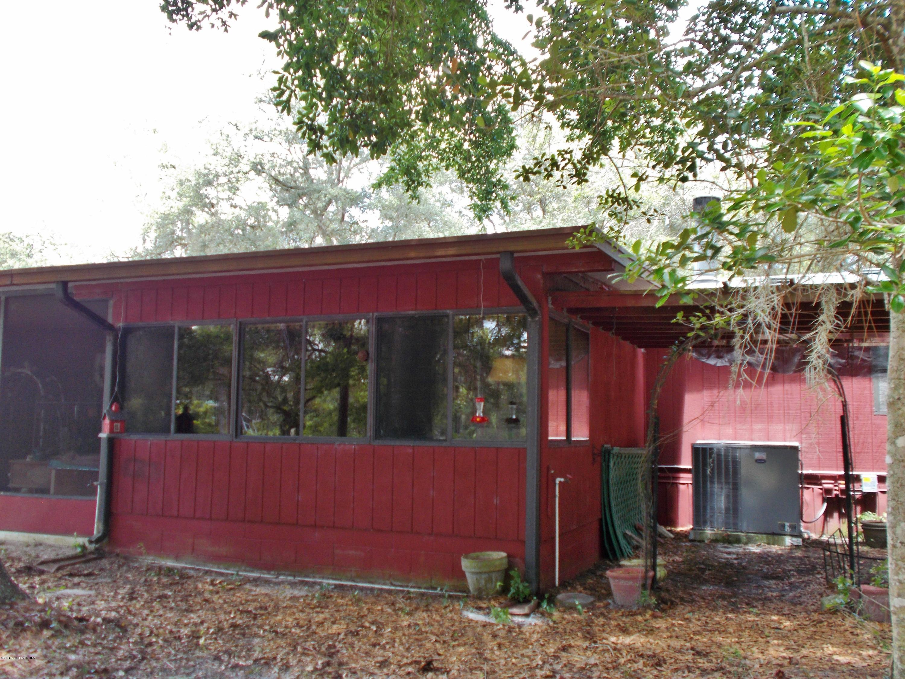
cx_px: 452
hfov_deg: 54.0
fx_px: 889
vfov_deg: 41.8
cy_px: 340
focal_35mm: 34
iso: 80
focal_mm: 6
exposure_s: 1/40
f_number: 3.6
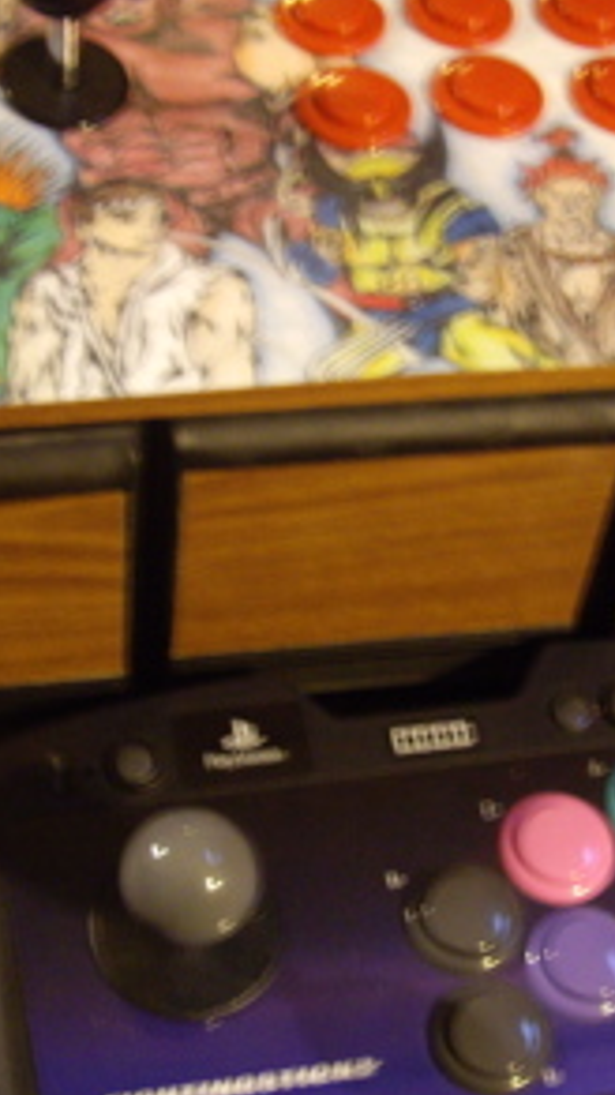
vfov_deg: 29.7
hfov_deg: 16.9
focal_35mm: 71
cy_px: 591
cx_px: 428
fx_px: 2061
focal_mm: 7.9
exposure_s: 1/5
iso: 400
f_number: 2.8
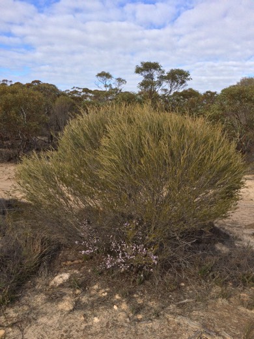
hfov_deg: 48.2
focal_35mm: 29
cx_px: 127
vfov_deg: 61.7
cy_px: 170
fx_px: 284
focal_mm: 4.15
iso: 32
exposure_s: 1/1520
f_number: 2.2
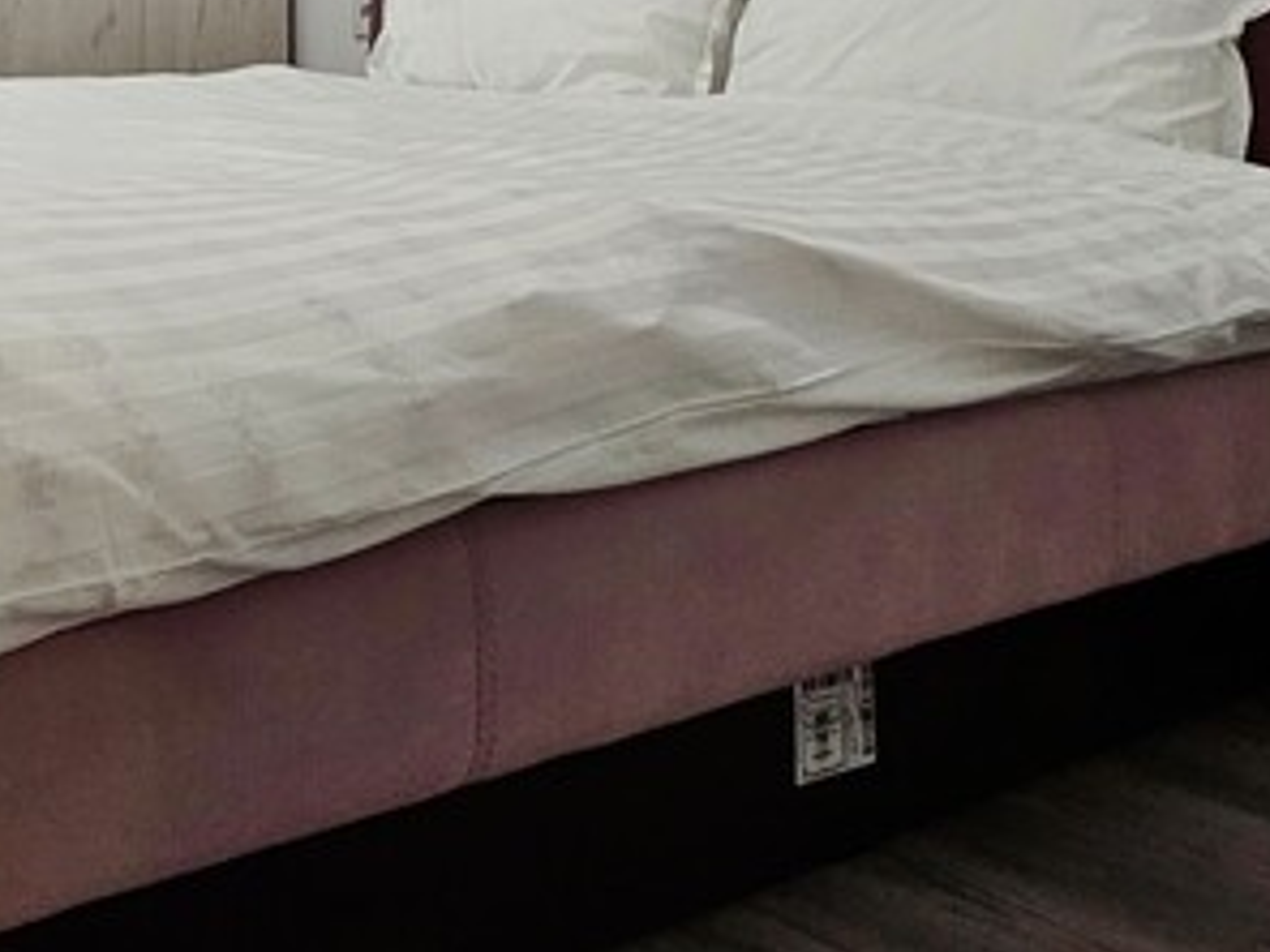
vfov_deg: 26.8
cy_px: -309
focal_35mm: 45
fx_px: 1651
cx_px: 124
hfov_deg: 39.1
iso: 160
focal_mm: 2.2
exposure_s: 1/50
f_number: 2.2
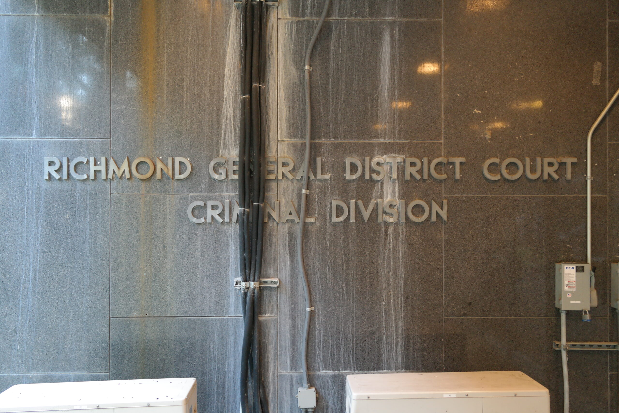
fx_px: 516
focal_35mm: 30
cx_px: 310
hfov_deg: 61.9
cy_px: 206
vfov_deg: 43.6
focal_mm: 20
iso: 800
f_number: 3.5
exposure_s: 1/40
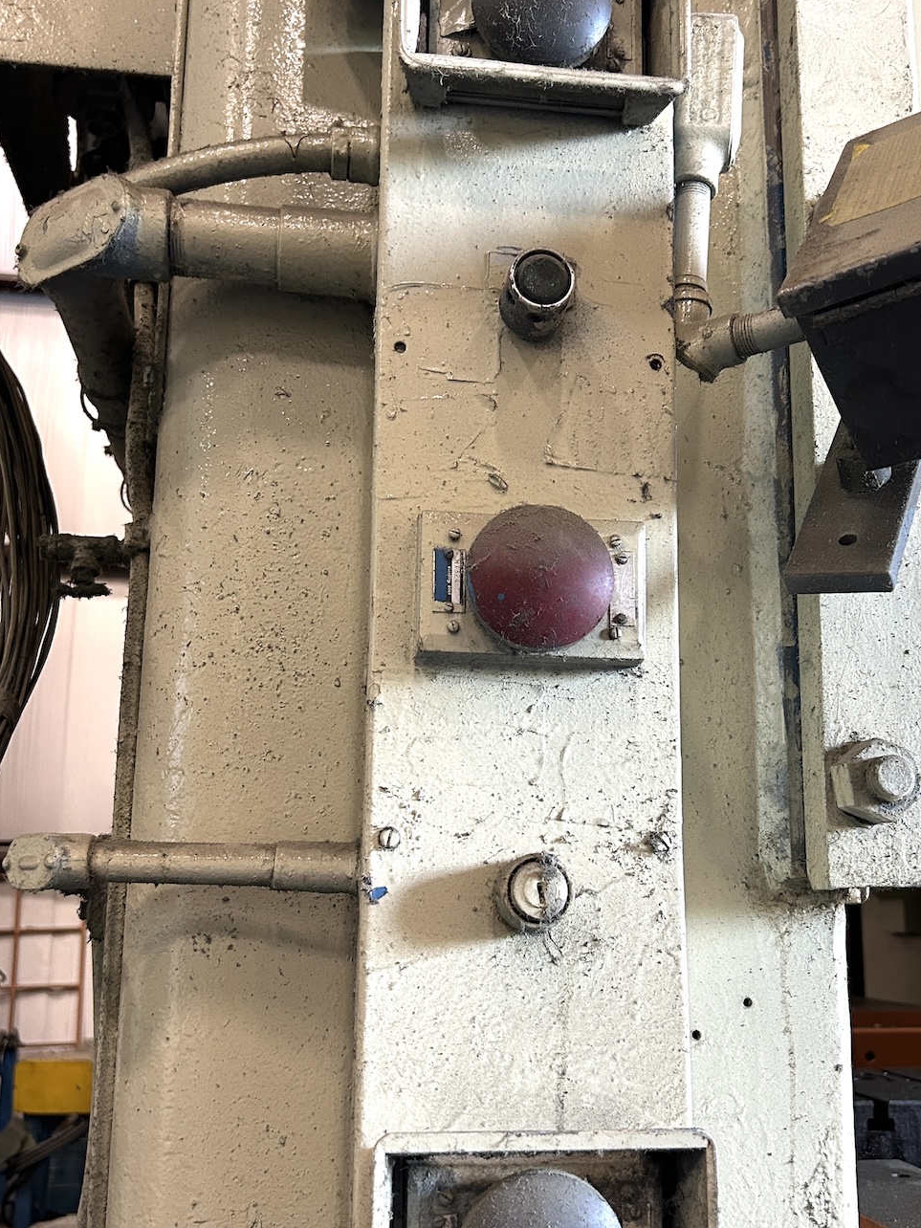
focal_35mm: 35
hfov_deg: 40.7
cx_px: 492
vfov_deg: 52.6
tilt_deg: +9.9
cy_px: 647
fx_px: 1242
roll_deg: +0.5
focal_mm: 5.7
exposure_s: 1/60
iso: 250
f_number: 1.5
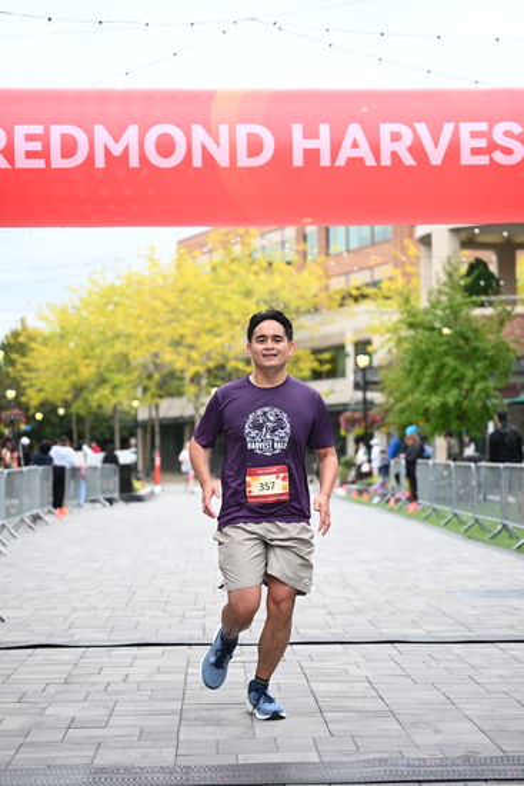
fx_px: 1527
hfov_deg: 19.5
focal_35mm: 70
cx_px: 262
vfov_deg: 28.8
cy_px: 393
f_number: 2.8
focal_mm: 70
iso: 640
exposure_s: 1/2000
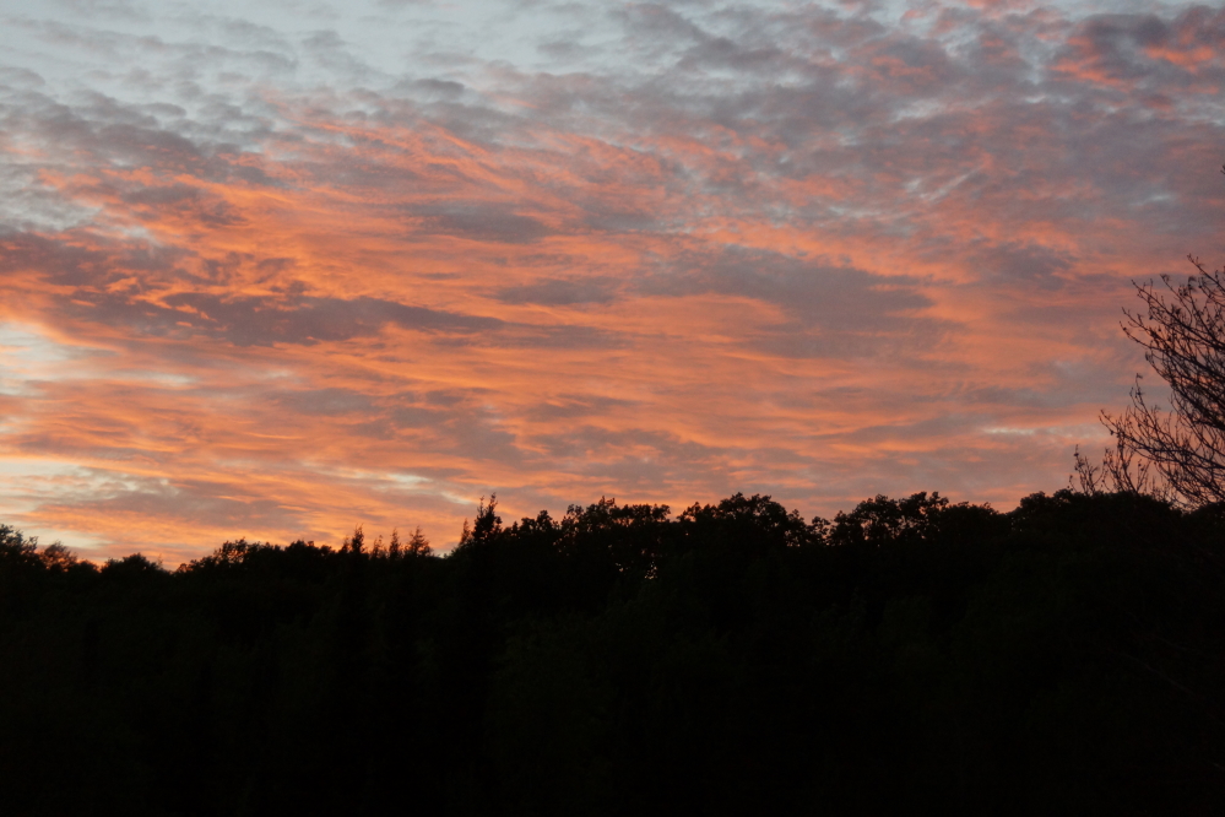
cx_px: 612
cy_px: 408
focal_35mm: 120
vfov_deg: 11.4
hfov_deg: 17.1
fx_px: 4083
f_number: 5.6
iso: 800
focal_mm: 80
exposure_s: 1/125
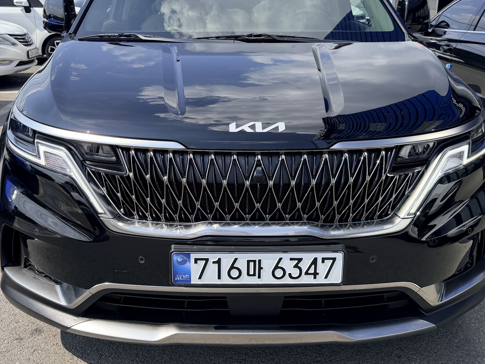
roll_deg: -0.5
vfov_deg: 38.5
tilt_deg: -12.4
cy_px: 140
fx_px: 518
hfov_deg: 50.1
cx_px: 227
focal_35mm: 37
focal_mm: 6.76
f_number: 1.78
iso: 100
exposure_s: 1/3425
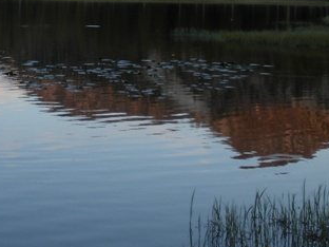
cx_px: 54
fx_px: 903
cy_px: -37
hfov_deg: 20.4
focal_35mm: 95
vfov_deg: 15.1
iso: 75
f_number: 3.5
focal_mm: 6.6
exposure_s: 1/60
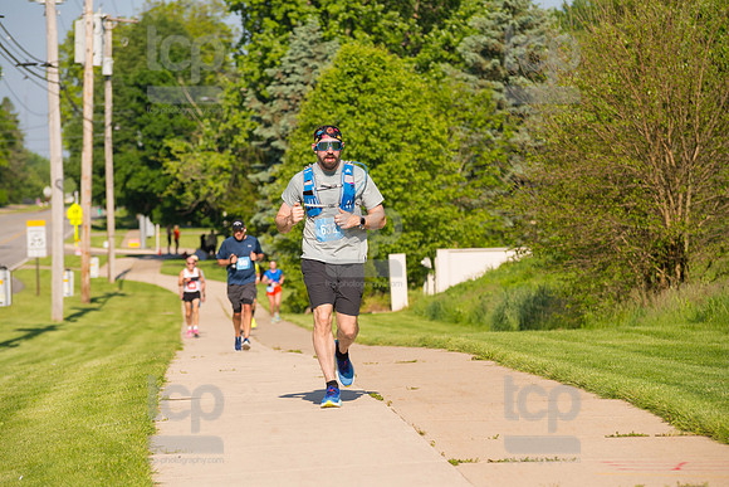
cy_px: 244
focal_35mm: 170
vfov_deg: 8.1
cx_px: 364
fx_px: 3443
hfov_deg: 12.1
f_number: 5.6
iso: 400
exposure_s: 1/2000
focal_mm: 170
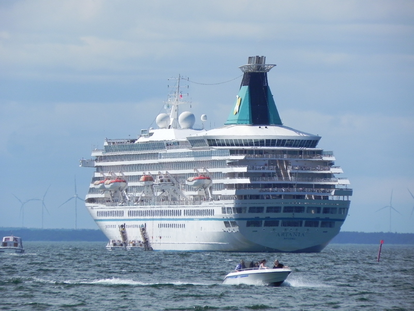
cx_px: 207
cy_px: 156
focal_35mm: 605
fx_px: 7236
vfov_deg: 2.5
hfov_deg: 3.3
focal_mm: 107.6
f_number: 8
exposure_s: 1/654
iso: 160
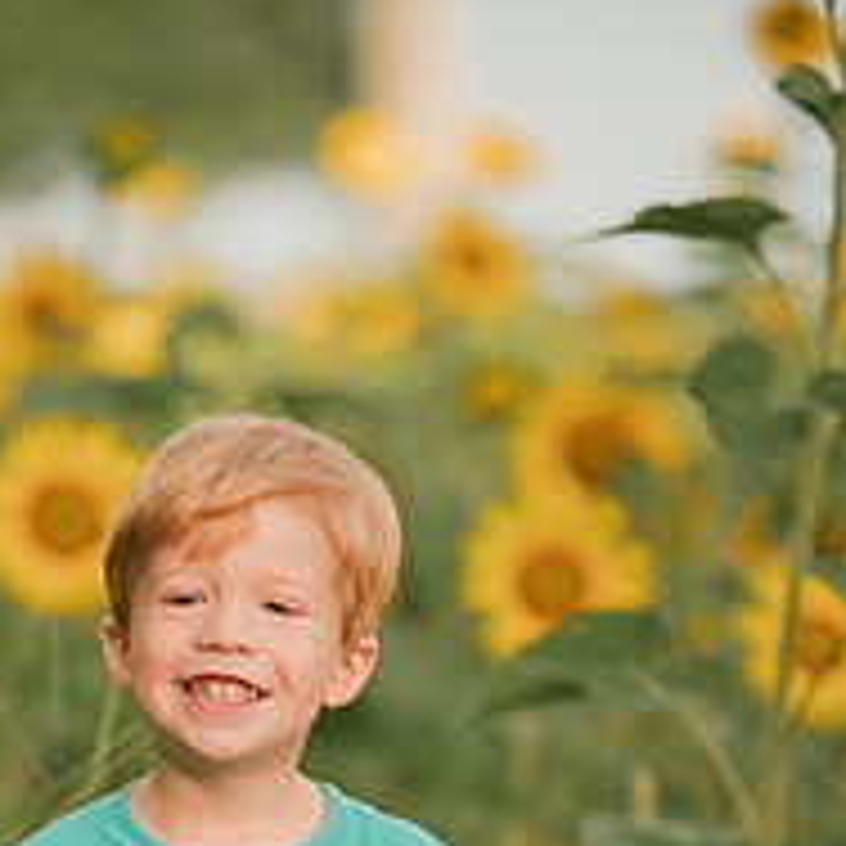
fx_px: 9539
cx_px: 230
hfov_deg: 5.1
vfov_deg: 5.1
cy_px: 1004
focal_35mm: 345
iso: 100
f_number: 2.8
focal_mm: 170
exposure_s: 1/400
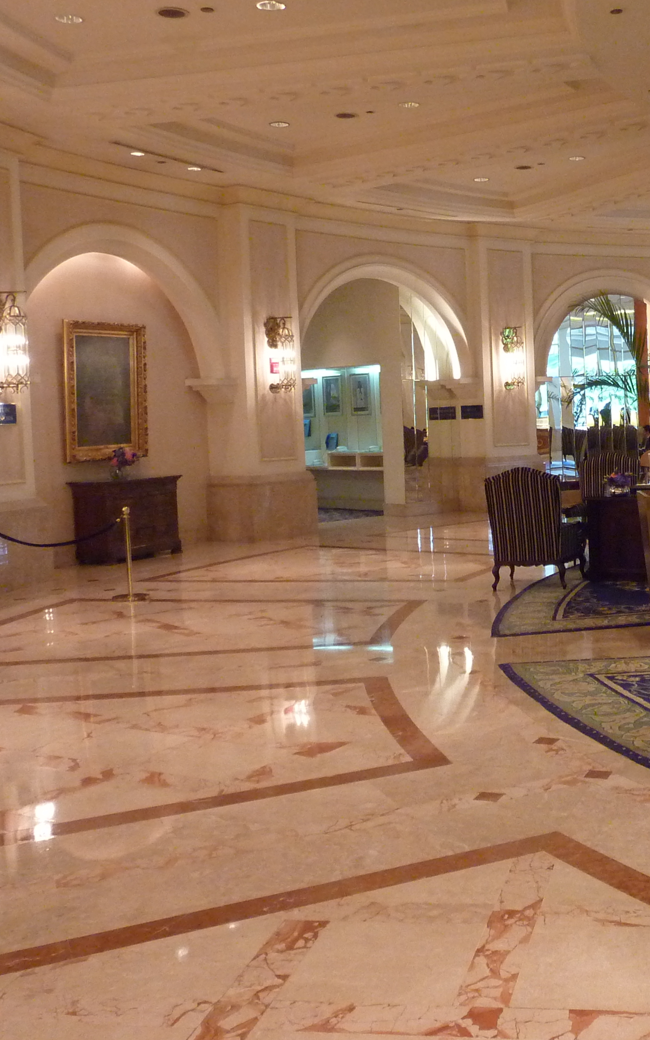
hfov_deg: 31.6
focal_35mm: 39
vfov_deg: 50.3
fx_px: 1106
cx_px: 548
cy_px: 474
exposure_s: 1/20
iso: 400
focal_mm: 4.1
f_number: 3.3
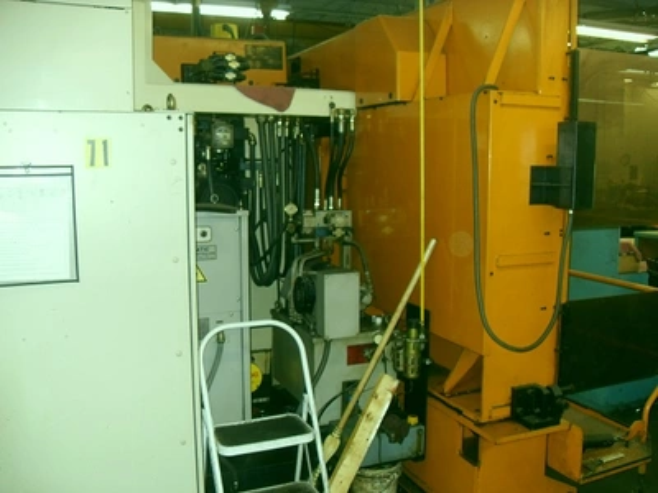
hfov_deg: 54.0
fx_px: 646
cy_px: 246
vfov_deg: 41.8
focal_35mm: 34
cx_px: 329
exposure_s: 1/45
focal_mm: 6.3
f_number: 2.8
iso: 160
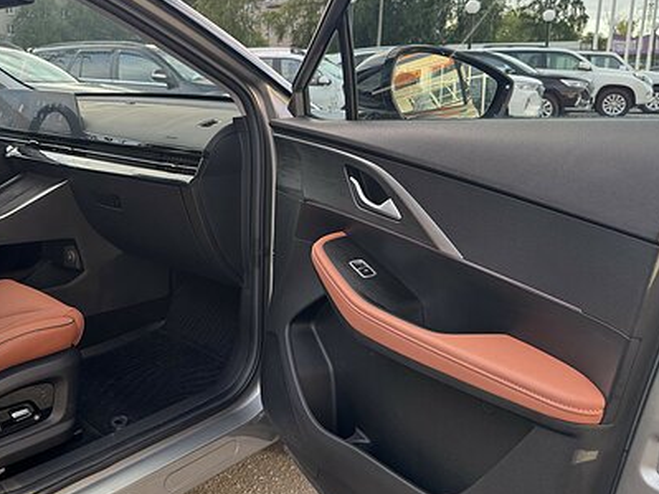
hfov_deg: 54.3
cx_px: 223
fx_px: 628
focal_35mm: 33
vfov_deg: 42.9
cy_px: 219
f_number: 1.78
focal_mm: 6.76
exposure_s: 1/121
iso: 125
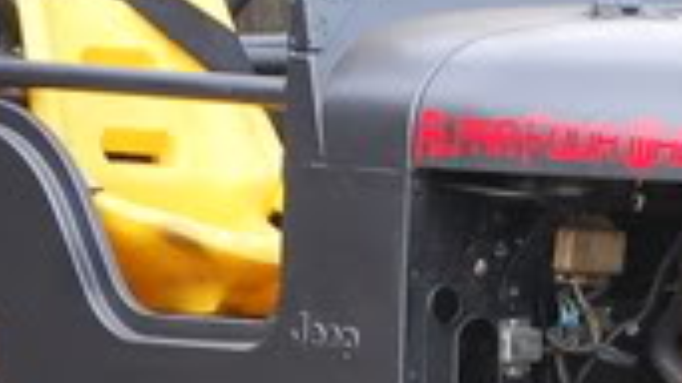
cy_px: 367
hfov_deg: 3.8
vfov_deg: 2.1
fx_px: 10375
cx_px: 487
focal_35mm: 574
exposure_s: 1/200
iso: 400
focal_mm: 78
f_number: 8
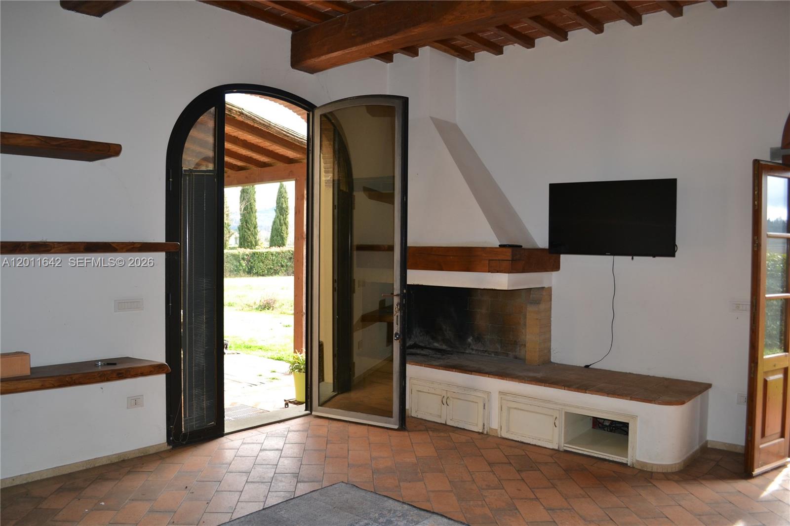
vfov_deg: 47.9
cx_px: 395
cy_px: 263
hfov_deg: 67.4
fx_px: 592
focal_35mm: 27
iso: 250
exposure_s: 1/125
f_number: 4
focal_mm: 18
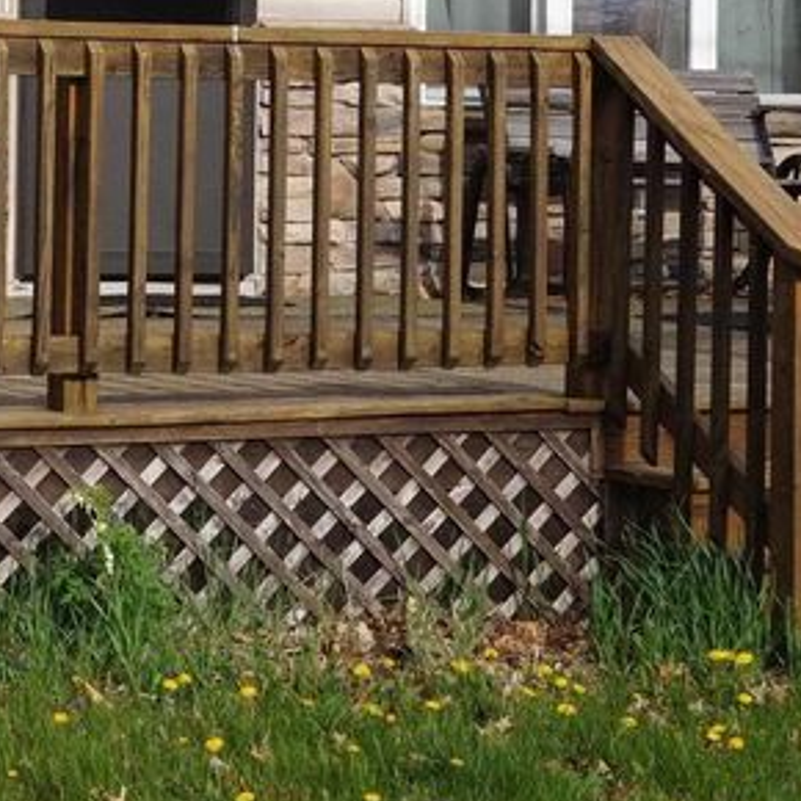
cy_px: 46
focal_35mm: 122
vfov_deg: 14.2
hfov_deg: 13.7
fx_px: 3181
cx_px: -301
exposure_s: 1/80
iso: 100
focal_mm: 27
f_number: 13
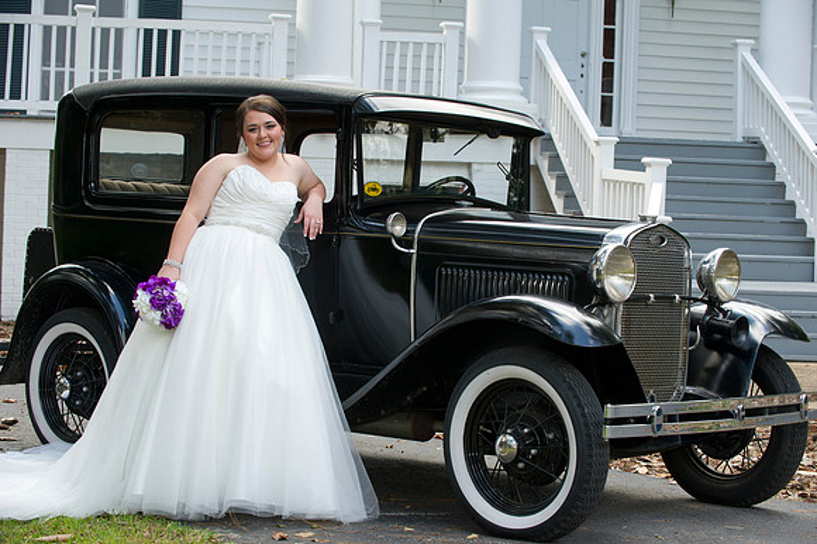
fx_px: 1860
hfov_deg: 24.8
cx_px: 408
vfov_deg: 16.6
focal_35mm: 82
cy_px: 272
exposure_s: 1/100
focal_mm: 82
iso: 320
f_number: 5.6
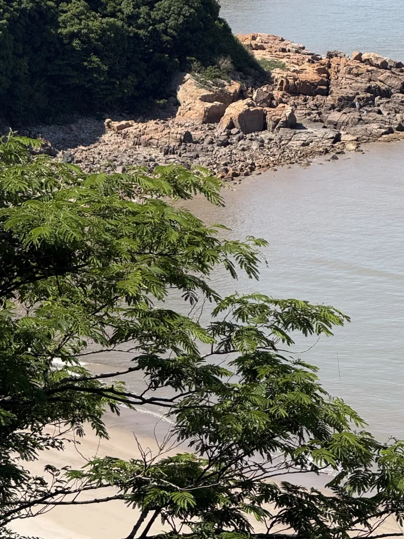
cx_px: 288
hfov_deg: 8.1
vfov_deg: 10.8
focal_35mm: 183
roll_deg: +3.2
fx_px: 2848
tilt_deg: -9.0
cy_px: 188
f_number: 2.8
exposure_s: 1/1422
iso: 50
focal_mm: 15.66
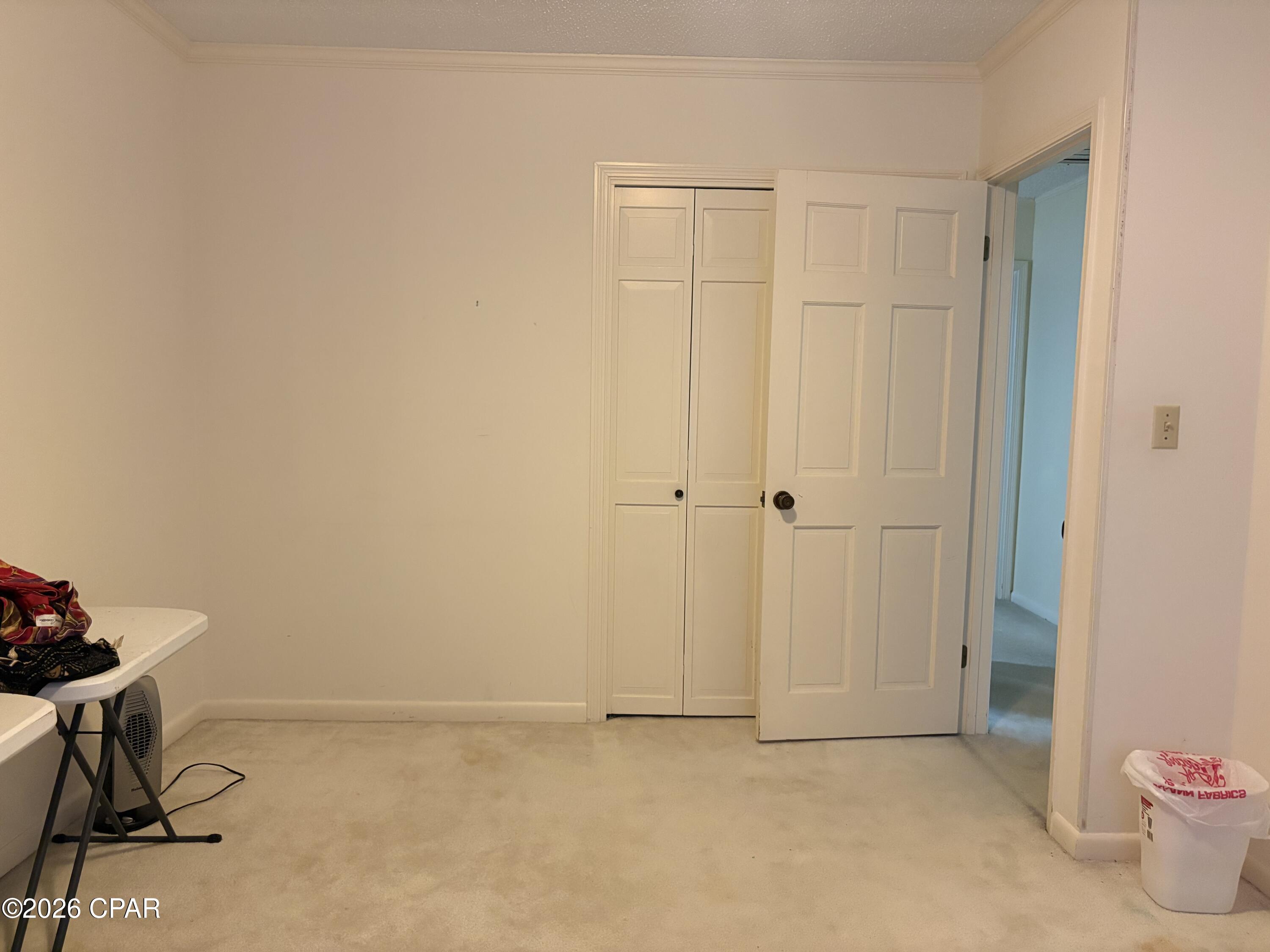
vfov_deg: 53.1
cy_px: 476
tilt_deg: -5.0
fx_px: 954
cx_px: 635
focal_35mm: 26
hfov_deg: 67.3
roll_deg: -0.4
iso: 500
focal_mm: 5.96
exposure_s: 1/60
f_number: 1.6
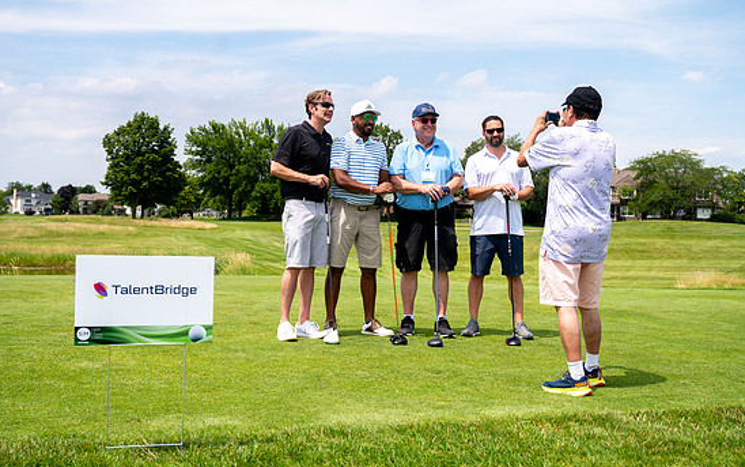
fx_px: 812
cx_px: 379
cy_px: 238
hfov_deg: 49.3
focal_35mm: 40
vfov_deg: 32.0
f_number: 5
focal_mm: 37
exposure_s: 1/1250
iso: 250
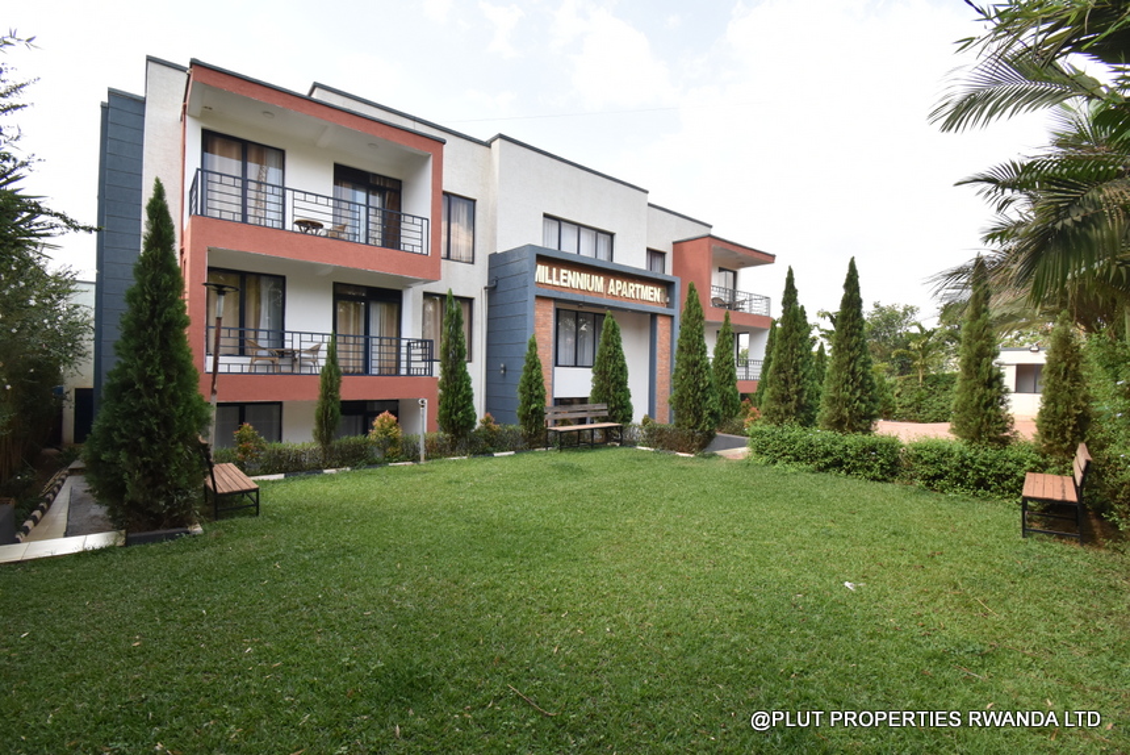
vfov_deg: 77.4
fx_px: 471
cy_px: 378
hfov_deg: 100.4
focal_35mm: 15
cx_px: 565
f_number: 8
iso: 500
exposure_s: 1/250
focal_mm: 10
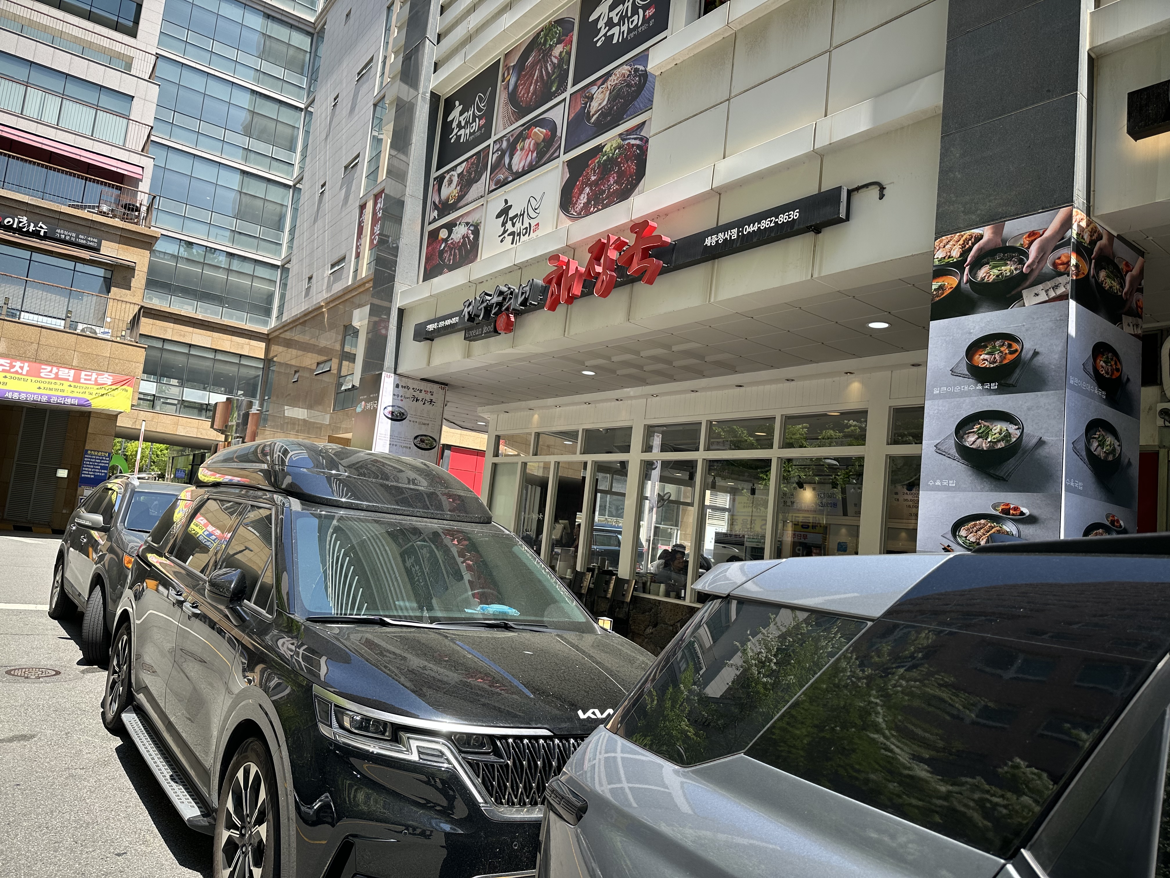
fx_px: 811
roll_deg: -5.6
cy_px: 439
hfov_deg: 71.6
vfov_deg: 56.8
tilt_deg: +6.5
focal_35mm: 24
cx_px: 585
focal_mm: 6.86
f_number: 1.78
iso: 80
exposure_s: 1/1227
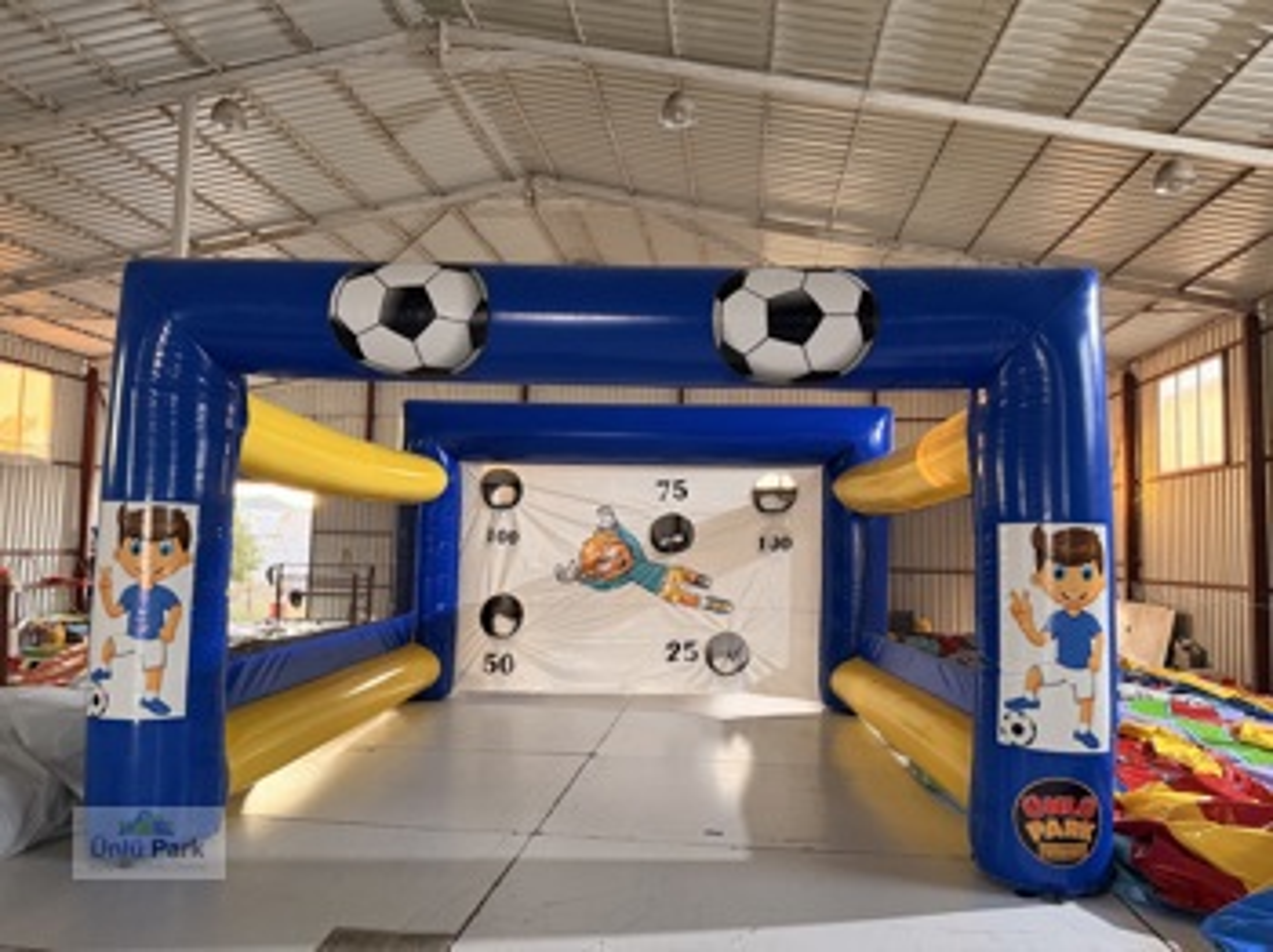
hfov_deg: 71.6
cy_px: 476
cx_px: 636
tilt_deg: +3.4
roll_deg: -1.3
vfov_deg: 56.8
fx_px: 882
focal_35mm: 24
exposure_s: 1/50
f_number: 1.78
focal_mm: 6.76
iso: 400
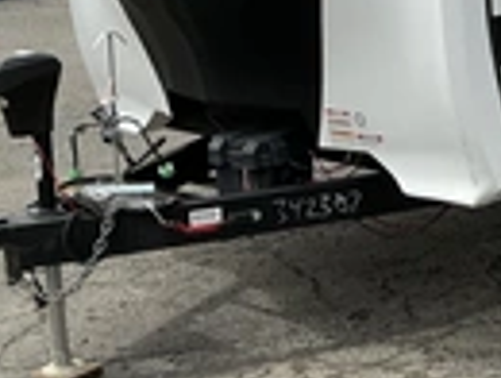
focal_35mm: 86
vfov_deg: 16.6
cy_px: -62
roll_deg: +0.7
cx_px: 640
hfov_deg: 20.8
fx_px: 1247
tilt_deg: -0.3
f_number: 1.8
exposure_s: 1/2801
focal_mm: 3
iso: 25
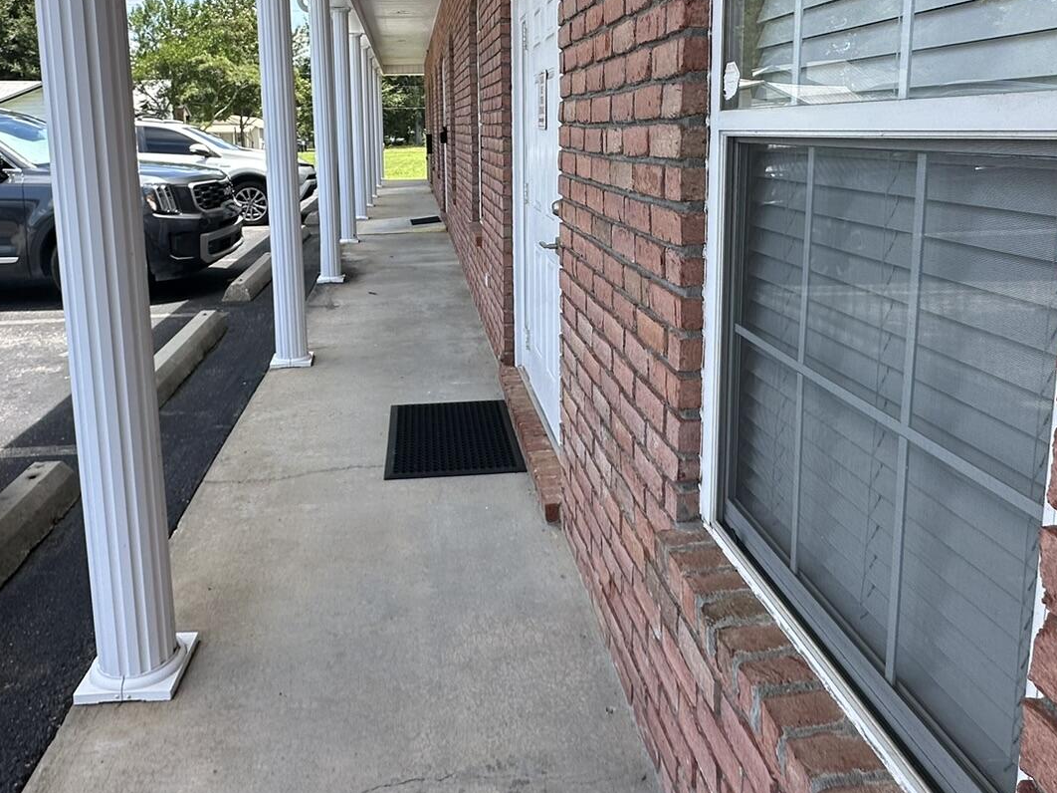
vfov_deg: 50.2
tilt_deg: -8.1
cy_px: 248
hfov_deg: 65.2
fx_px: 824
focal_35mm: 27
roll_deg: -0.2
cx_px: 478
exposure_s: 1/435
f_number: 2.2
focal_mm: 2.22
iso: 40
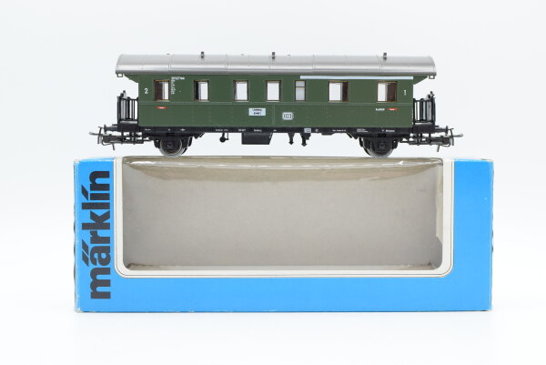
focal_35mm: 52
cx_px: 273
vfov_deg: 25.8
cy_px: 182
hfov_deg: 37.8
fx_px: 797
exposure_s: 1/125
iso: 320
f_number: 8
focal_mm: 35
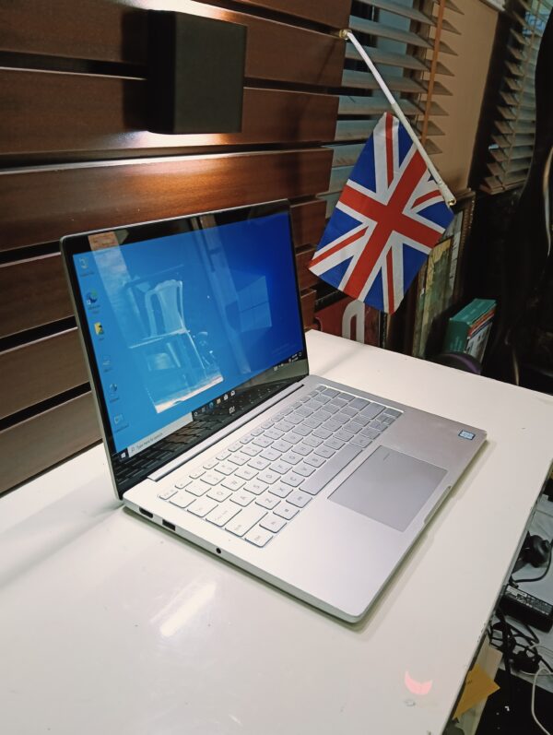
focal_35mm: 27
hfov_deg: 51.5
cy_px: 368
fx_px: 574
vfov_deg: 65.3
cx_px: 276
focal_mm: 3.98
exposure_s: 1/33.3
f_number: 1.8
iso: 200
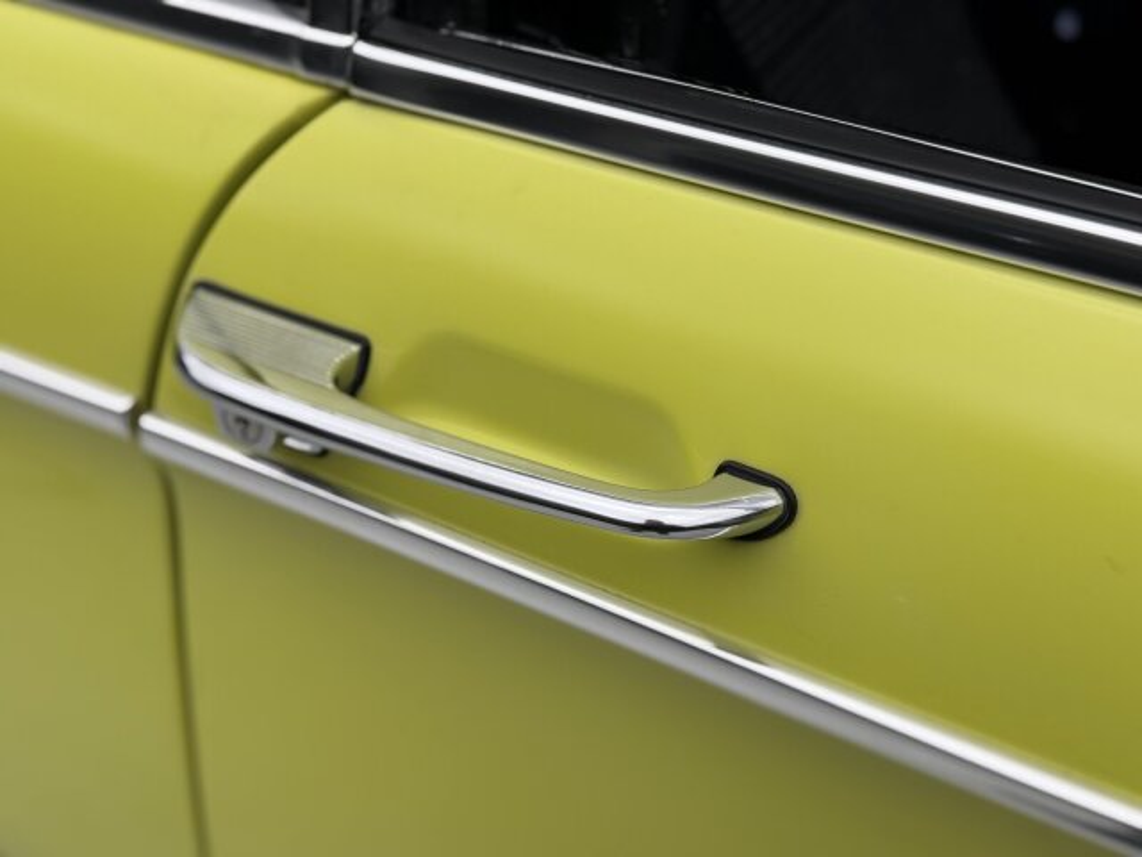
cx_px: 571
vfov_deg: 30.3
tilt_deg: -37.1
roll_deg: +2.6
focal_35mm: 48
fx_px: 1584
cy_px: 428
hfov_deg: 39.7
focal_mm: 6.76
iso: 64
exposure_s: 1/99
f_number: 1.78
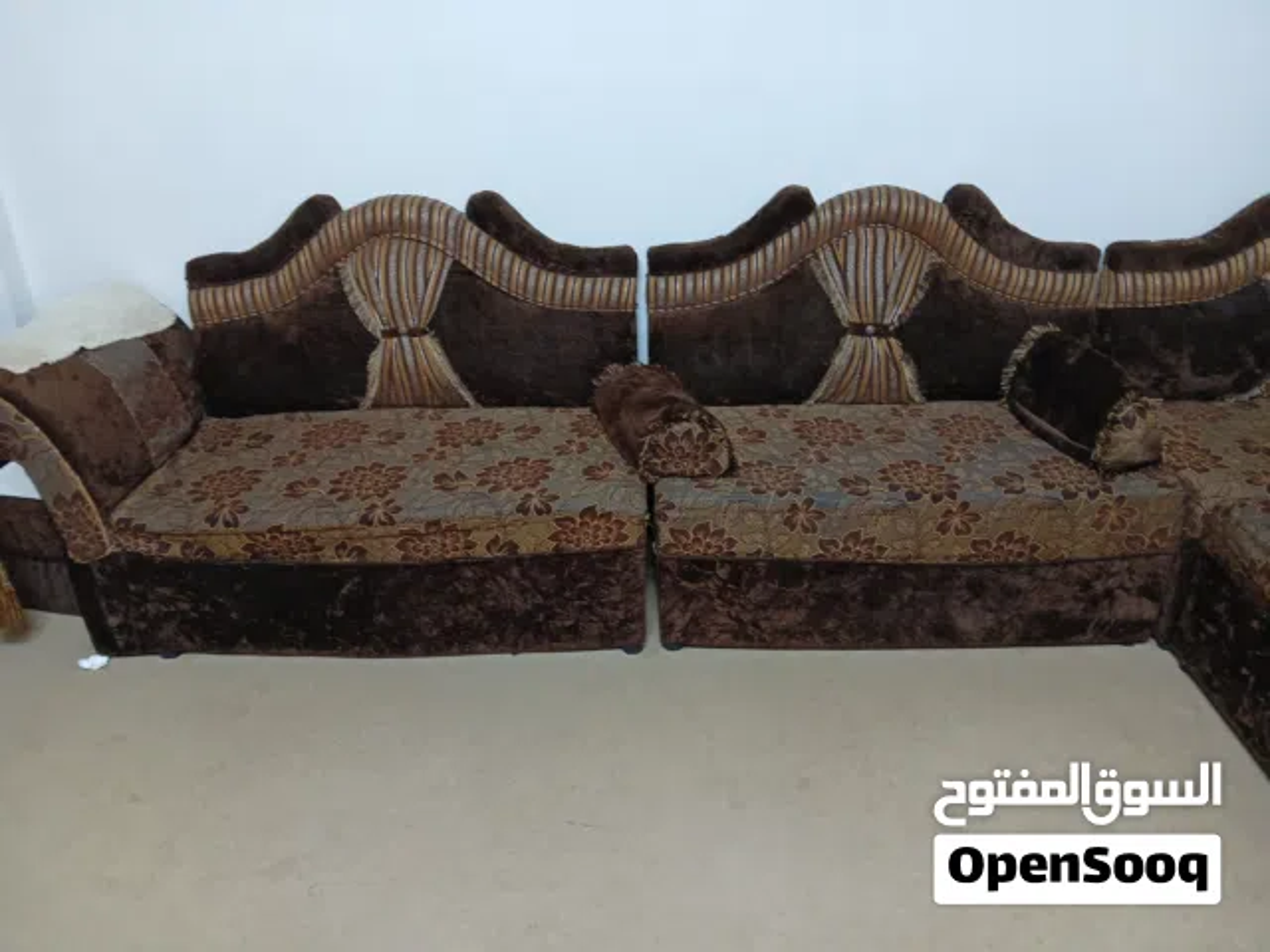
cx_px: 635
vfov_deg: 53.1
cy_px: 476
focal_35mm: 26
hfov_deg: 67.3
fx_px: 954
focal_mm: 4.05
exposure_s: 1/25
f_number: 1.8
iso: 400
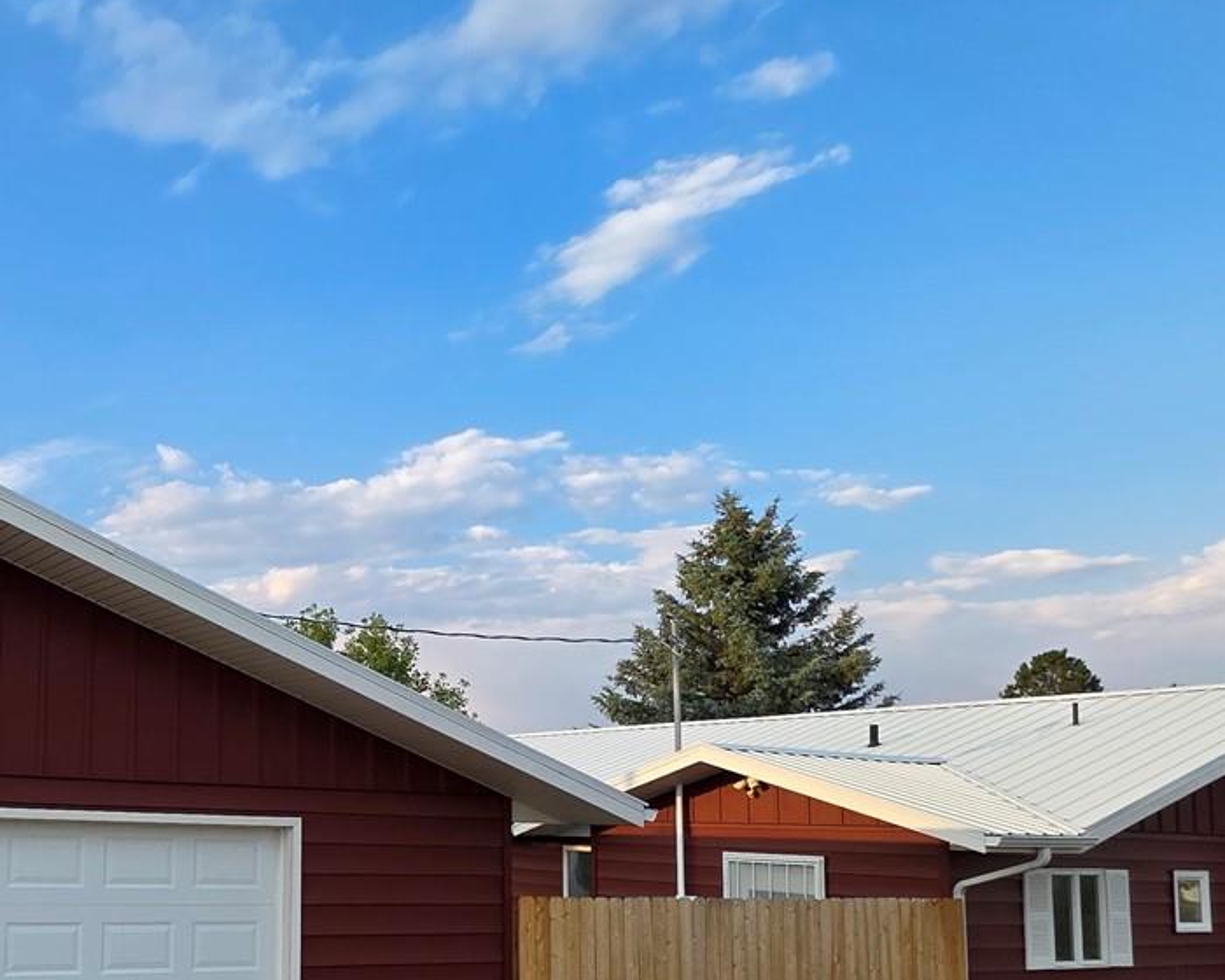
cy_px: 726
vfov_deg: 48.2
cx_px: 28
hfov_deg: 50.2
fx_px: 1051
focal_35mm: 29
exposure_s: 1/487
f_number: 1.9
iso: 40
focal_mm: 2.2
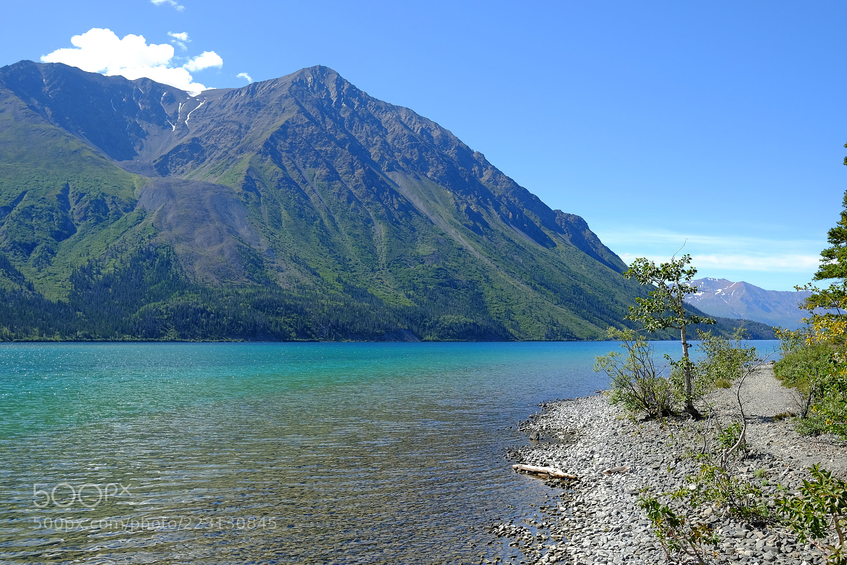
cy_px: 282
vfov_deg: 37.8
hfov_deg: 54.4
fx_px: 823
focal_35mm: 35
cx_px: 424
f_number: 5.6
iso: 200
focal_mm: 23
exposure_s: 1/500
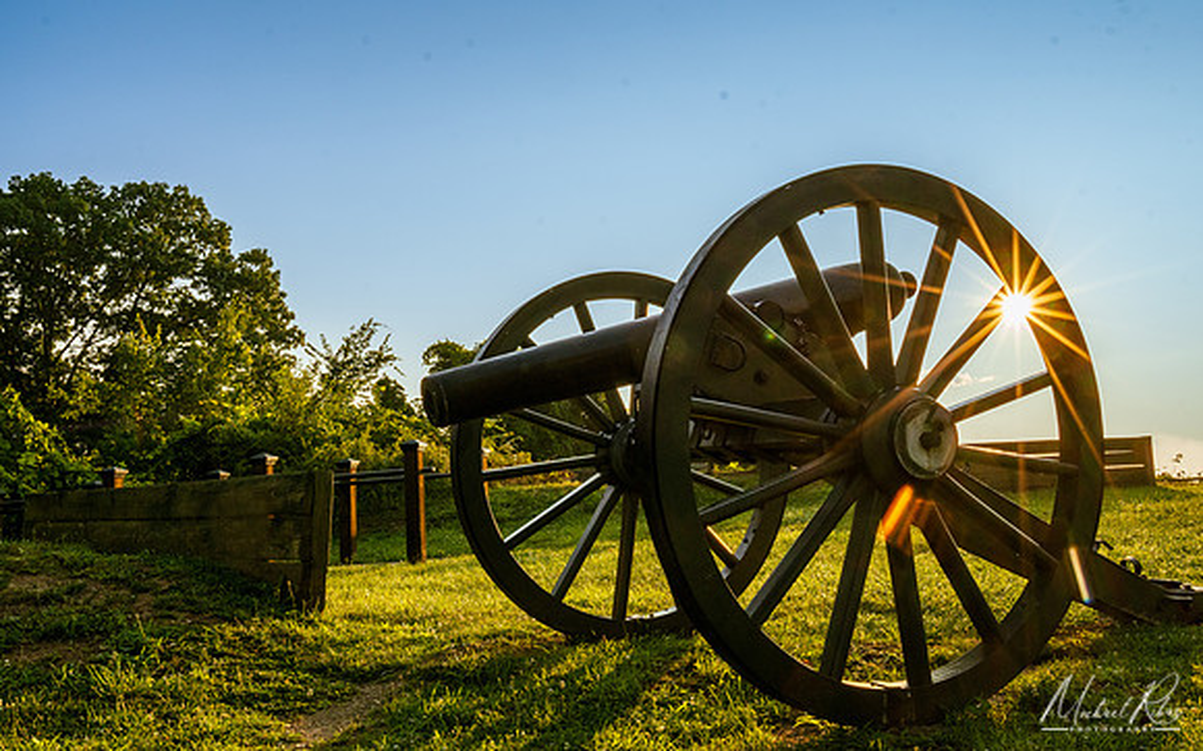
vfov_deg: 40.8
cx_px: 600
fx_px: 1010
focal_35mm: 31
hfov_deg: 61.6
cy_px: 354
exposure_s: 1/250
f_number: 16
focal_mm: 20
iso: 250
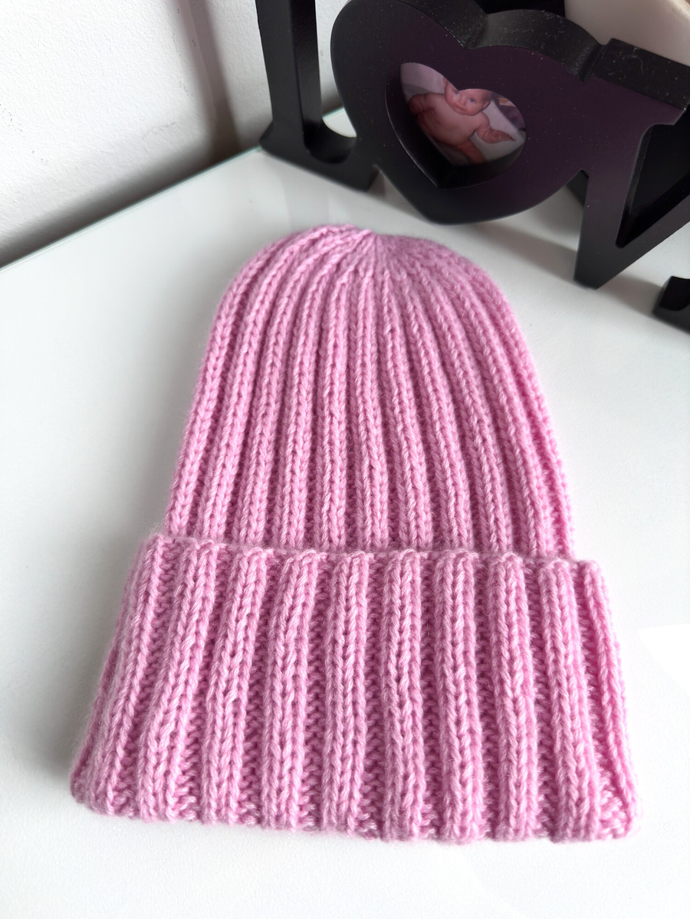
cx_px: 345
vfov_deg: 71.6
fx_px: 638
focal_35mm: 24
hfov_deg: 56.8
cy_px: 460
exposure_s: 1/270
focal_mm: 6.86
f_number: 1.8
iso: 80
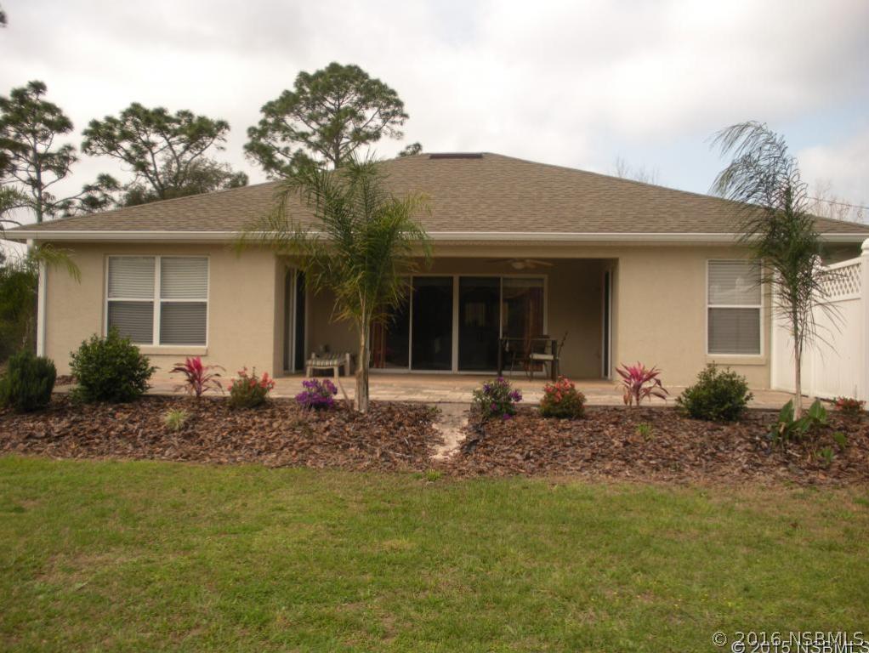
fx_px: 904
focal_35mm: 36
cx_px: 434
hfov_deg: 51.3
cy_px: 326
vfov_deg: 39.7
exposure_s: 1/450
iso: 64
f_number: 3.5
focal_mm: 6.3
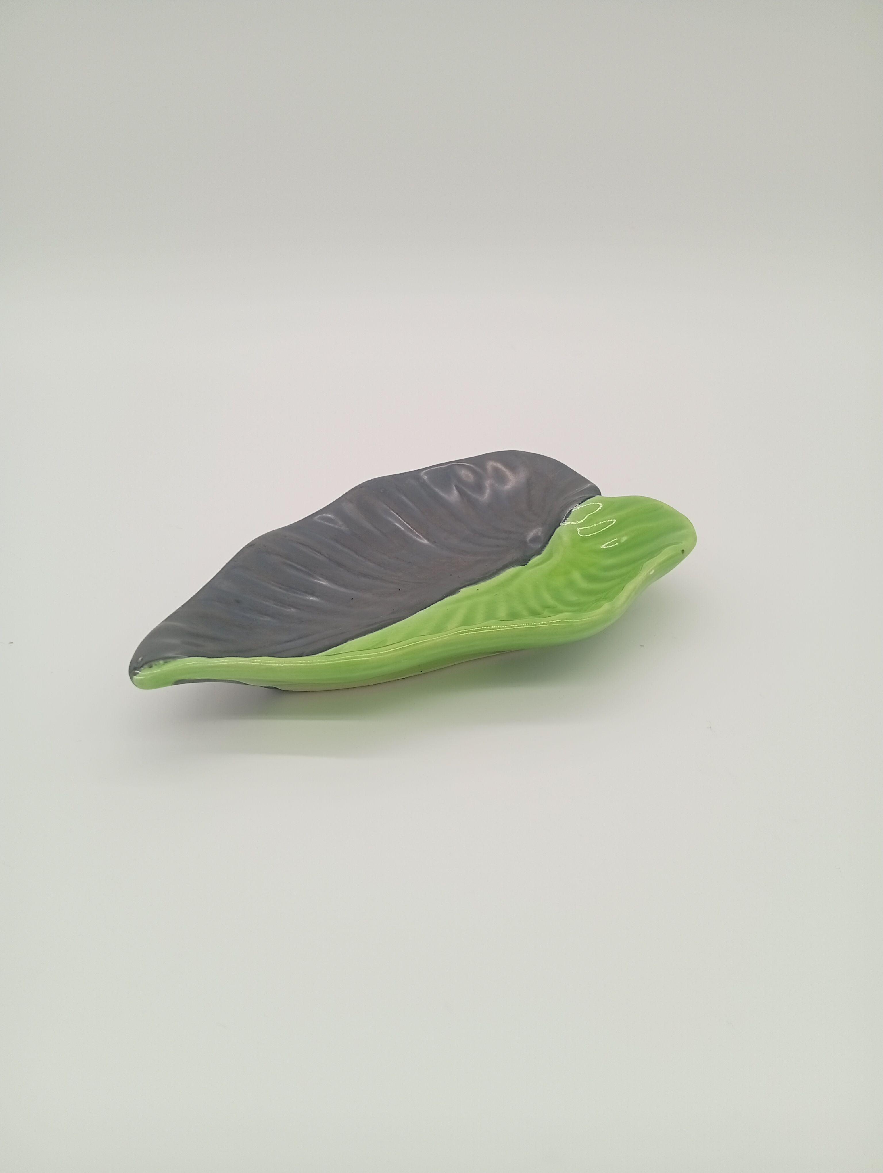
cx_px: 442
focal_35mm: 27
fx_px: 916
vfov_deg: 65.2
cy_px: 586
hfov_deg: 51.5
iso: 58
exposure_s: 1/100
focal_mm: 3.98
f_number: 1.8
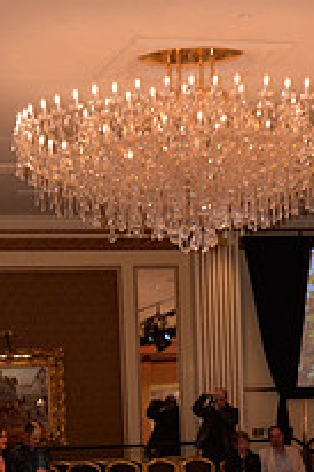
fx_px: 1625
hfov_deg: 11.0
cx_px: 157
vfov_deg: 15.8
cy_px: 603
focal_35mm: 124
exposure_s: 1/250
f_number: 6.3
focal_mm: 44
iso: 1600
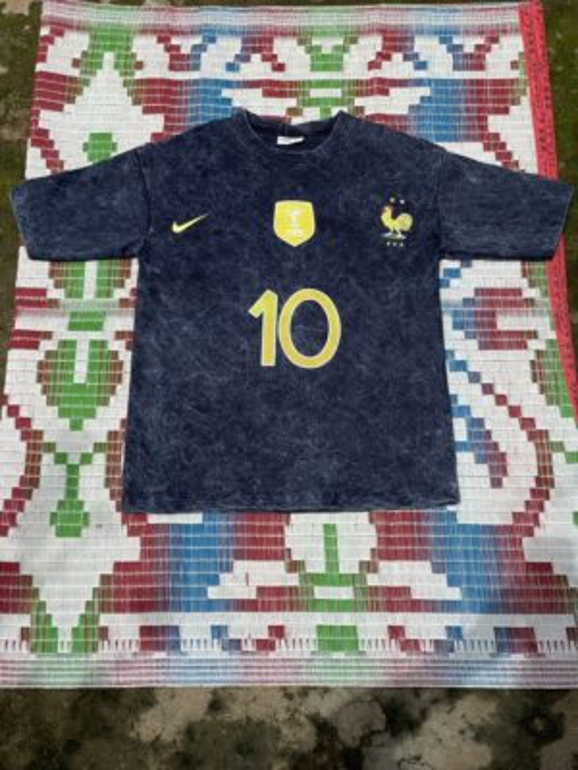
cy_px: 385
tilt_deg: -66.2
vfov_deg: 36.8
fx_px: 1158
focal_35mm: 52
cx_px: 289
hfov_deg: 28.0
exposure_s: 1/959
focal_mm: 6
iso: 25
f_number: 2
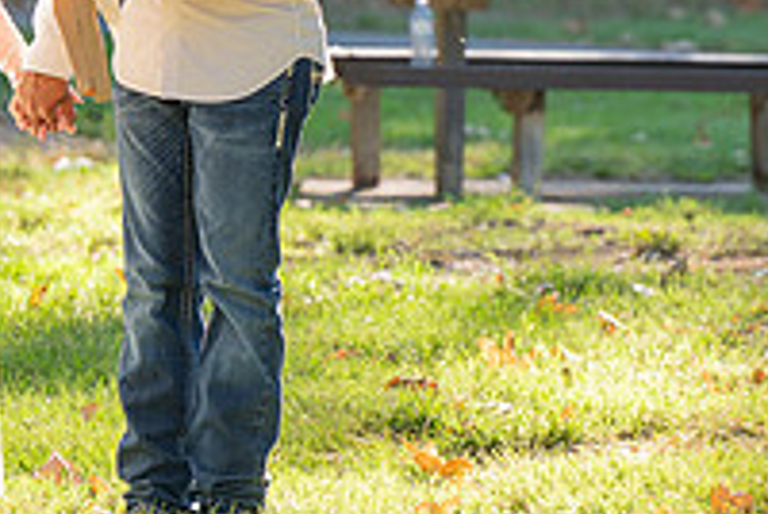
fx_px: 9400
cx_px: -65
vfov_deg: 3.1
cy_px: -196
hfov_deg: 4.7
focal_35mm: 440
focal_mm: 135
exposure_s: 1/200
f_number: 4
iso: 200
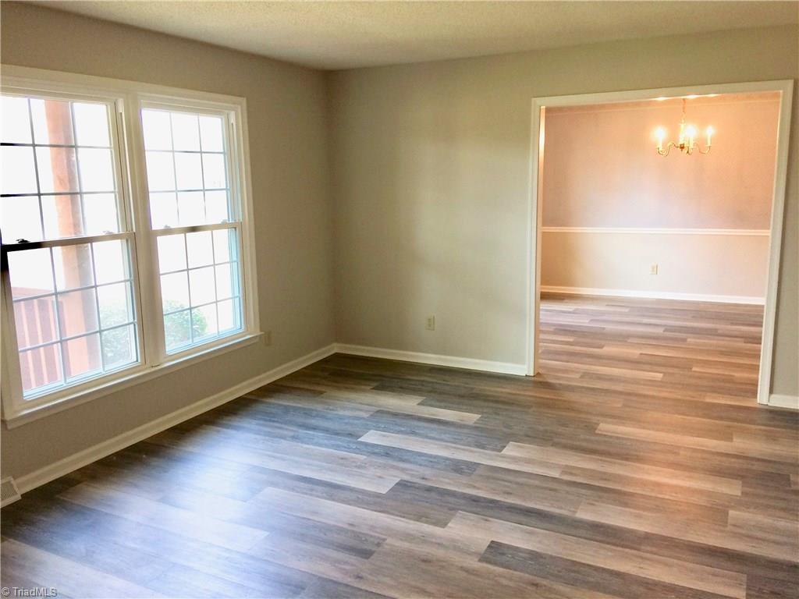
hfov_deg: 61.7
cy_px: 300
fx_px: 669
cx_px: 400
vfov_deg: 48.2
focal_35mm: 29
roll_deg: +2.4
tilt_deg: -11.5
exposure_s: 1/40
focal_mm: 4.15
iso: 40
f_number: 2.2
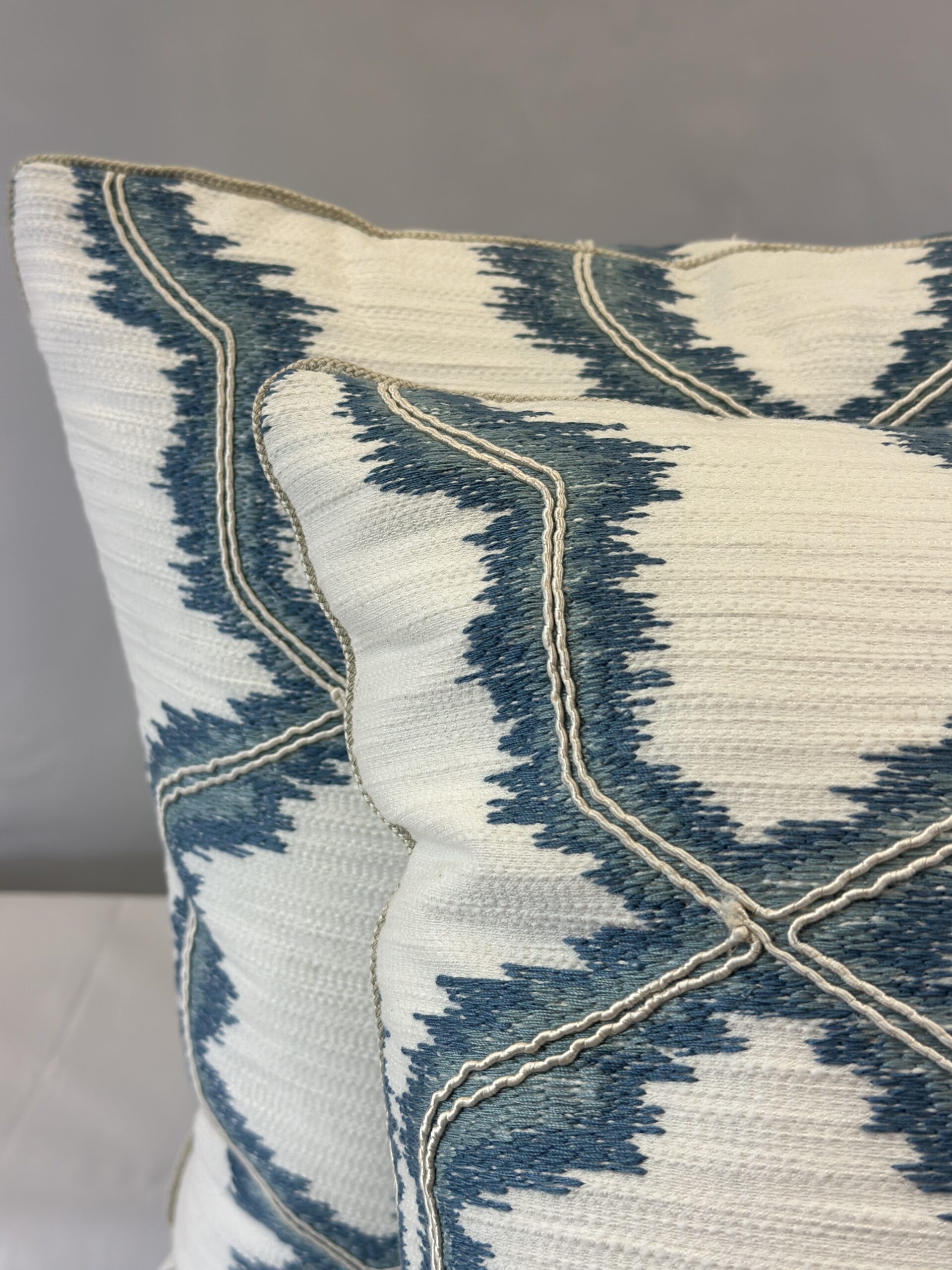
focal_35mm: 48
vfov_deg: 39.7
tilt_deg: -17.8
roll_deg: +0.0
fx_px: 1760
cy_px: 635
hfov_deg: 30.3
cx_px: 476
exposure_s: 1/371
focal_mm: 6.86
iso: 80
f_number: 1.78
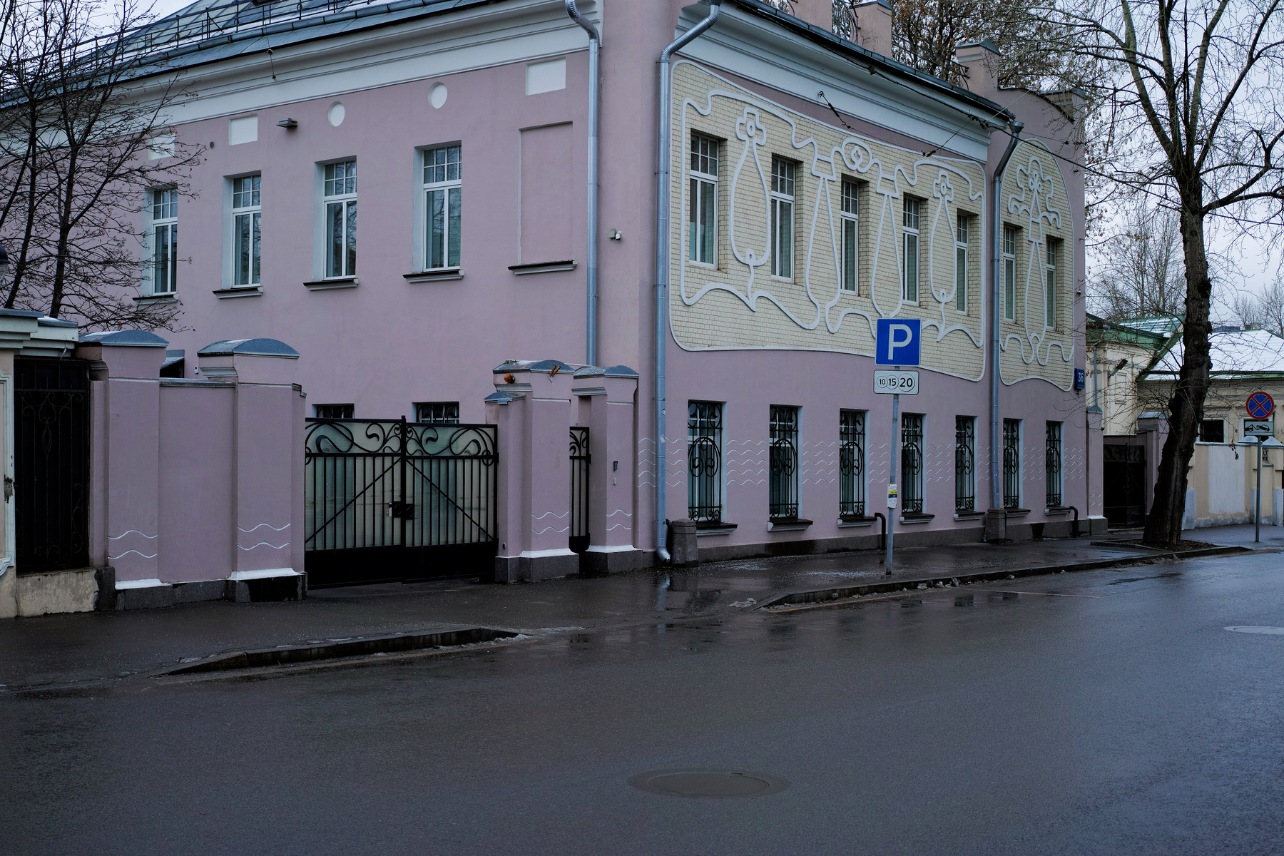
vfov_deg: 29.9
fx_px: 1605
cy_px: 428
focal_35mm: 45
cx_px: 642
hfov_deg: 43.6
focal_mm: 30
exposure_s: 1/125
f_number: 4
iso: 100
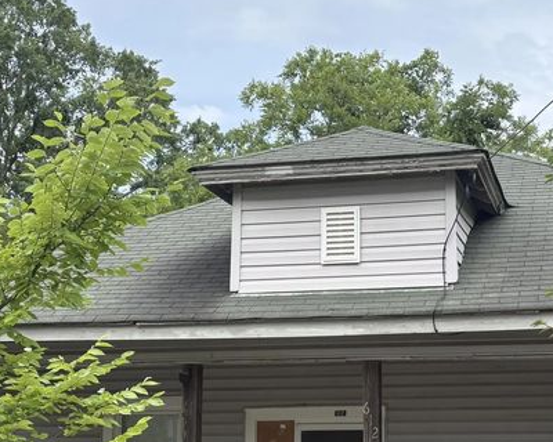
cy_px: 325
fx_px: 1064
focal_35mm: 65
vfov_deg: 23.3
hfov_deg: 29.0
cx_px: 346
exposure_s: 1/2012
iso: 50
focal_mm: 5.96
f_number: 1.6
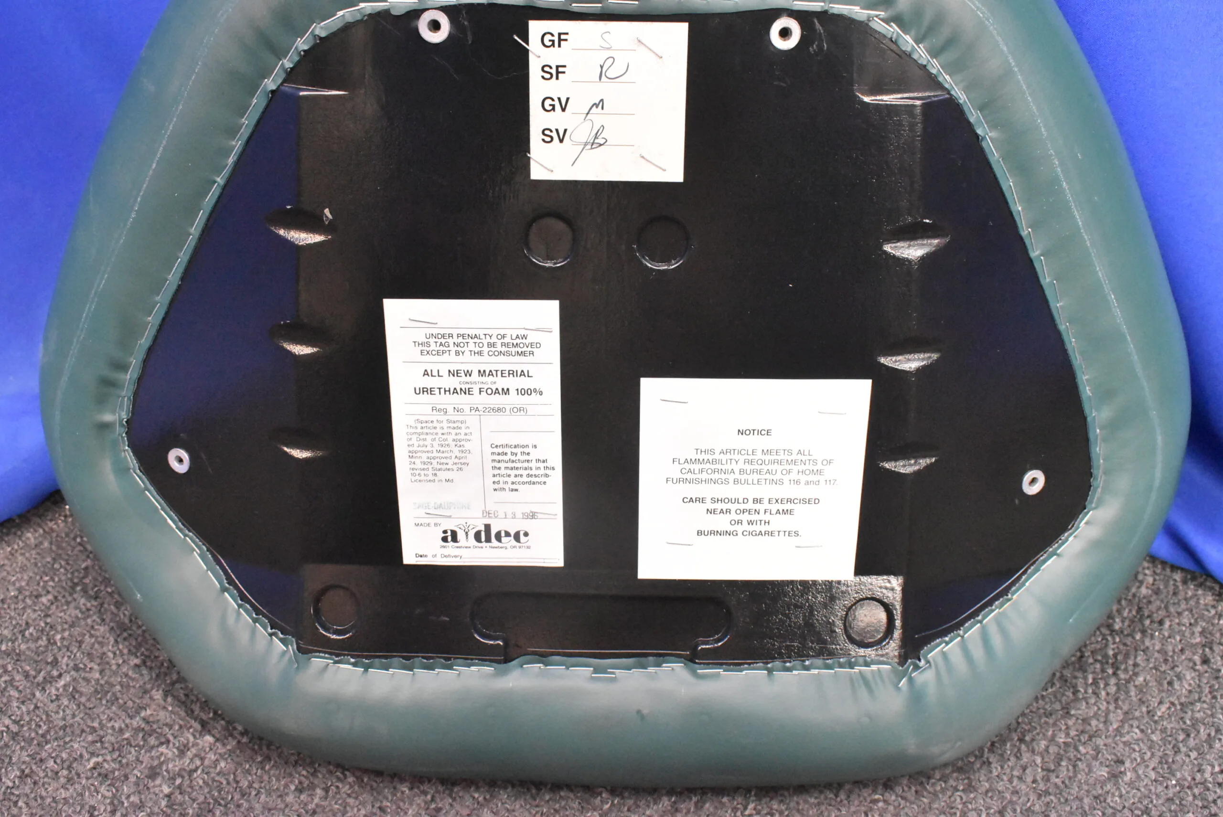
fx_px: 1224
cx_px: 612
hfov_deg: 53.1
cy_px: 408
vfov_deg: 36.9
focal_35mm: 36
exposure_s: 1/40
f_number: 8
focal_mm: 24
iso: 8000
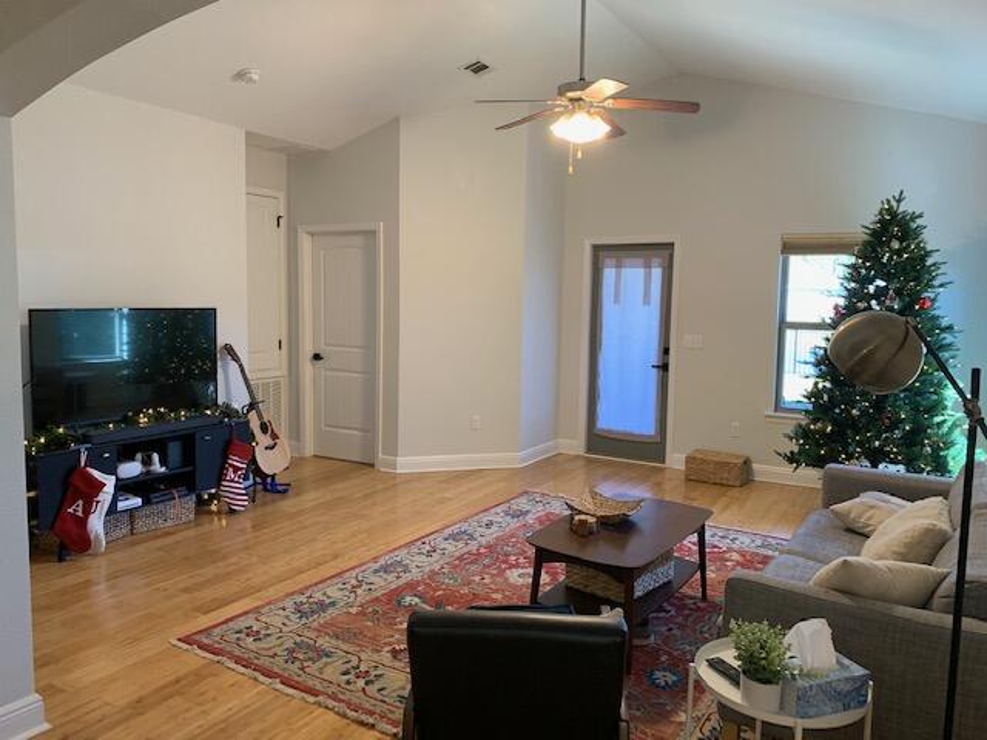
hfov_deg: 67.3
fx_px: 741
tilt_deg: -4.5
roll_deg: -0.3
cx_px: 494
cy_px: 370
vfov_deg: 53.1
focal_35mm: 26
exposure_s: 1/60
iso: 100
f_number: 1.8
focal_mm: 4.25
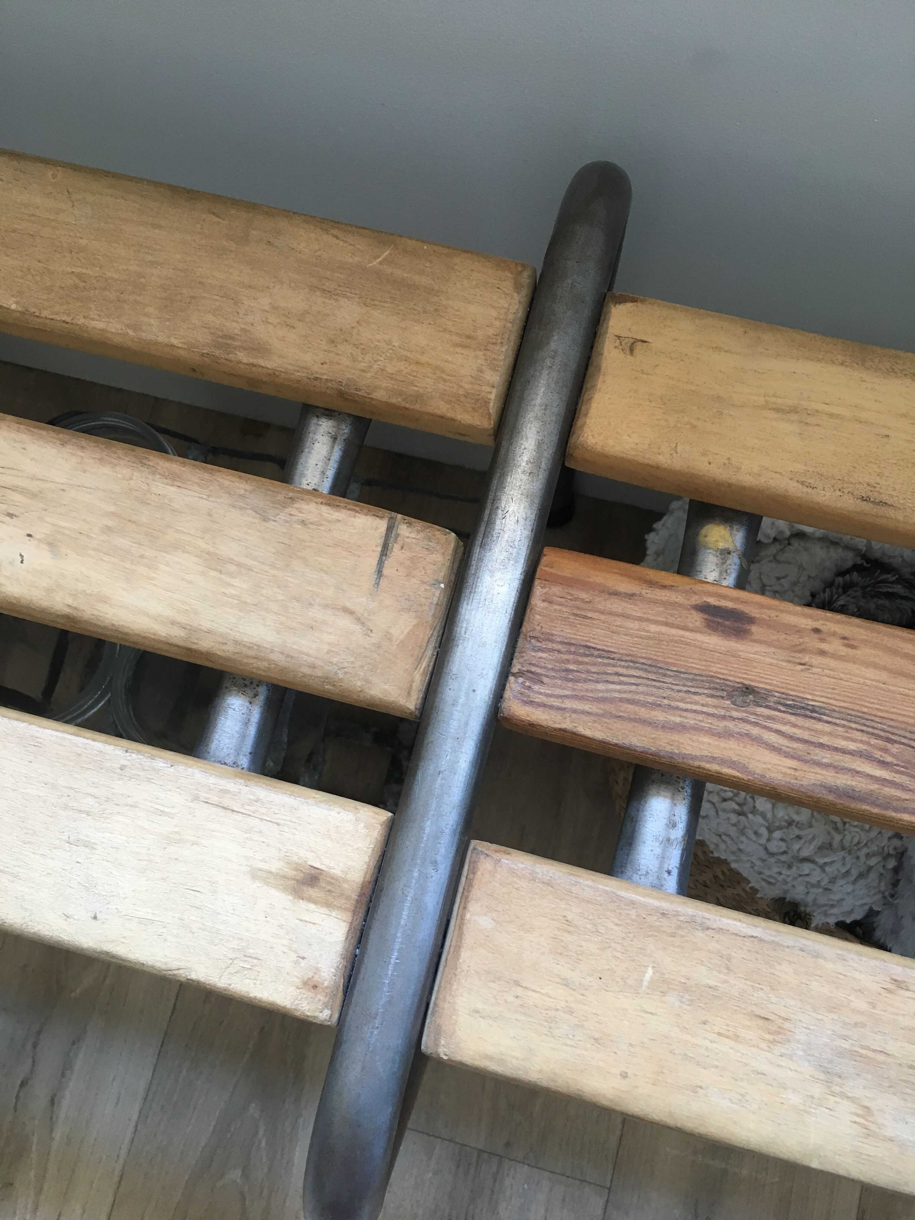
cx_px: 458
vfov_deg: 61.7
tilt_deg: -75.4
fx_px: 1022
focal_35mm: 29
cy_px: 610
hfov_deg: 48.2
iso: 50
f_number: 2.2
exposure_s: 1/33
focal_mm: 4.15
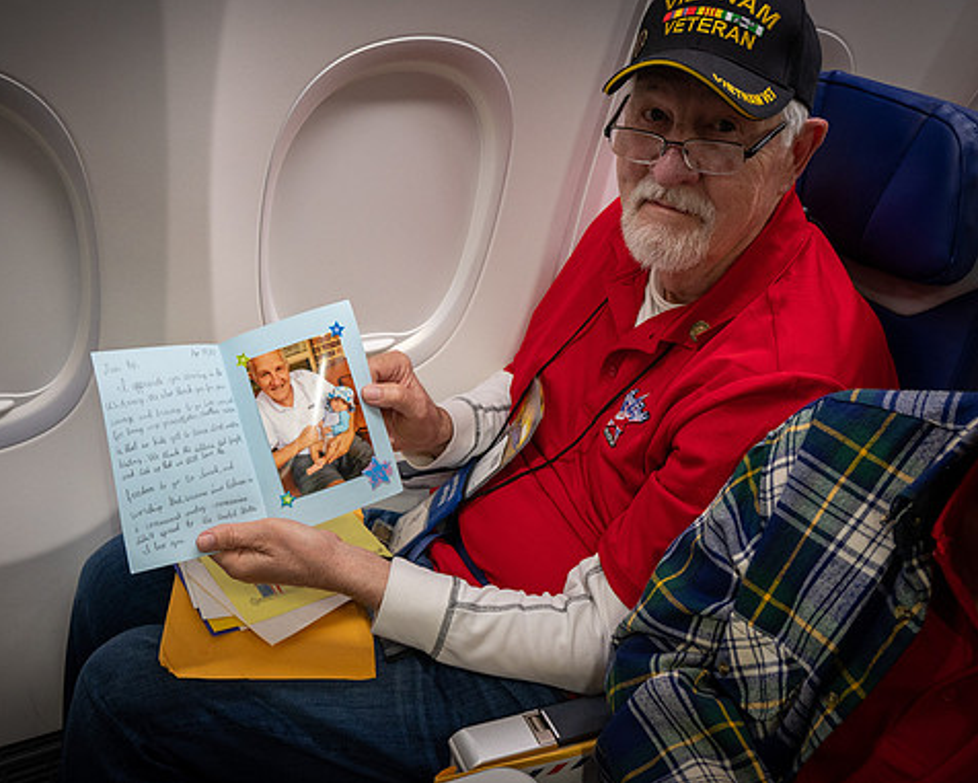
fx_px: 1042
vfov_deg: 41.2
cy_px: 388
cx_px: 407
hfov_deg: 50.0
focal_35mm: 36
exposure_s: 1/60
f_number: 6.3
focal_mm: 31.5
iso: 4000
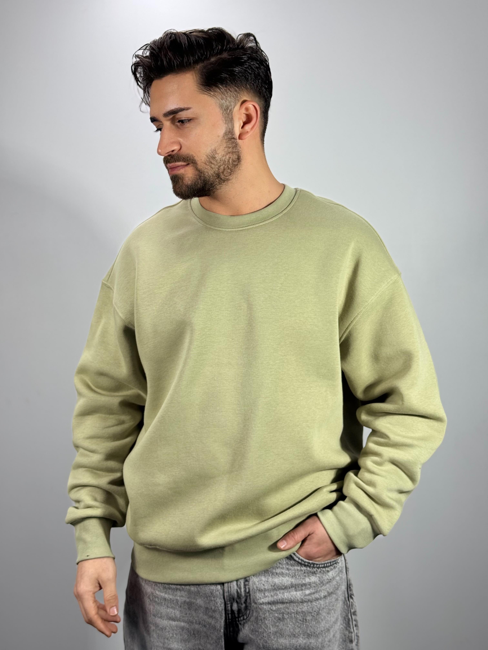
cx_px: 244
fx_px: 902
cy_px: 325
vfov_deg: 39.7
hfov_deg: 30.3
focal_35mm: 48
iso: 50
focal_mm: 6.76
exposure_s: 1/142
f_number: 1.78
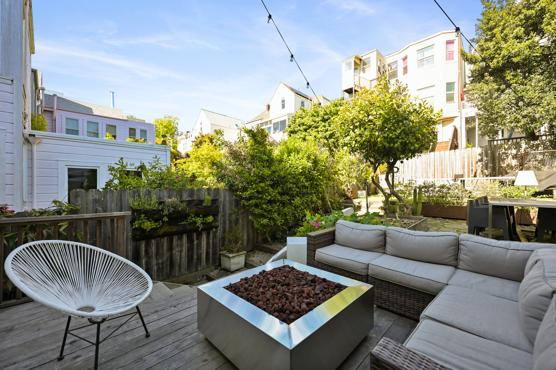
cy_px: 185
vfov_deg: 81.1
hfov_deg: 104.3
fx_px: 216
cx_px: 278
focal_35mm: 14
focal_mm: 14
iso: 400
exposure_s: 1/1000
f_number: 4
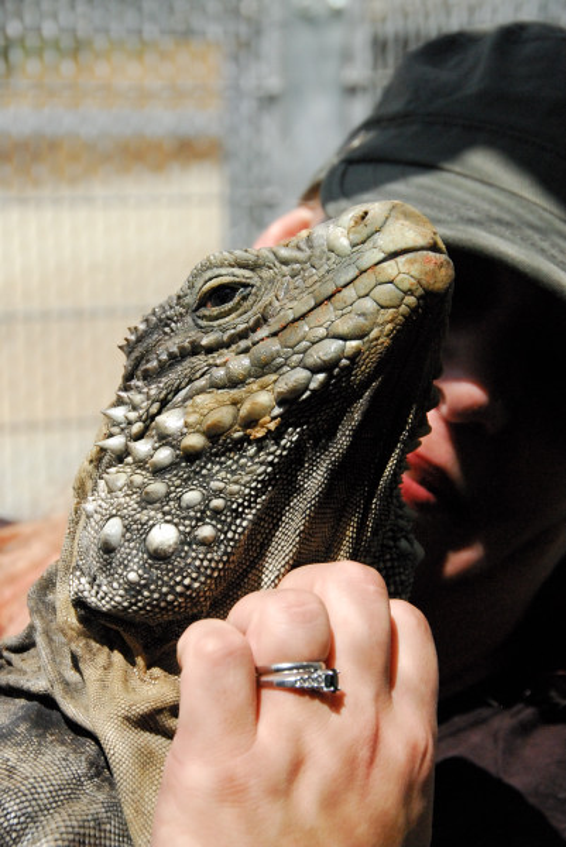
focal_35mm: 120
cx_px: 283
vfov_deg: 17.0
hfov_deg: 11.4
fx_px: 2825
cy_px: 424
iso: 1600
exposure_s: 1/2500
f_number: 8
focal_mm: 80
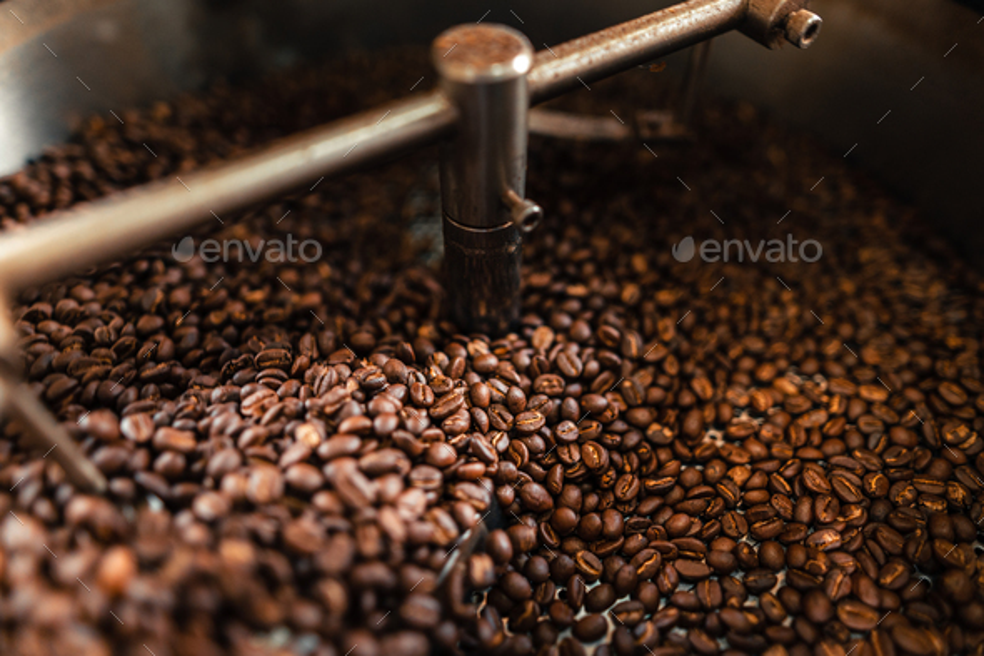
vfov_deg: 53.1
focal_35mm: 24
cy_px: 328
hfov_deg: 73.8
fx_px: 656
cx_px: 492
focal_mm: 24
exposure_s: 1/200
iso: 640
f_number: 1.4
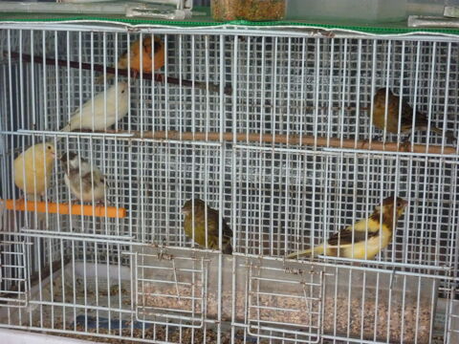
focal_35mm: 63
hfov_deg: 30.7
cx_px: 230
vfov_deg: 23.3
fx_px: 835
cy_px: 172
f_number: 4
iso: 500
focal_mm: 10.3
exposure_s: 1/80
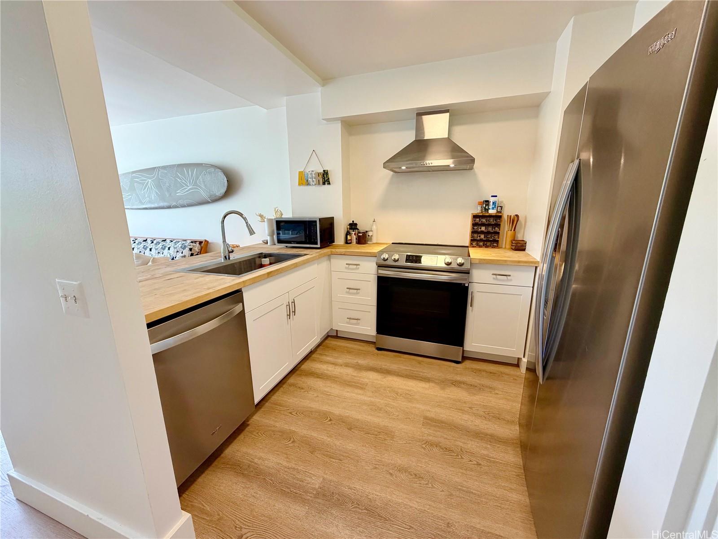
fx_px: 290
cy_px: 270
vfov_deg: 85.7
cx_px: 359
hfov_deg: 102.1
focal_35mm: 14
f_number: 2.2
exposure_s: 1/120
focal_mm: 2.22
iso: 200
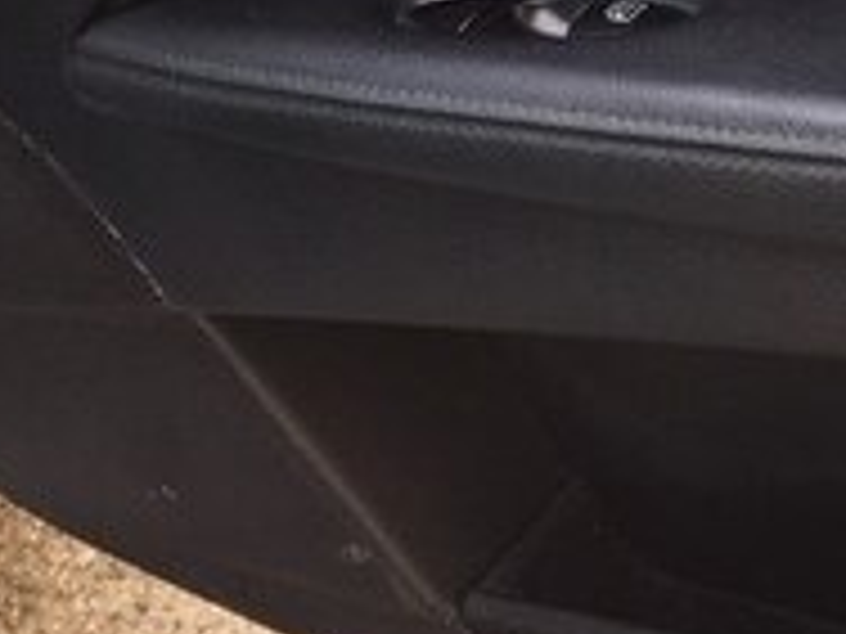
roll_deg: -5.3
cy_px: -344
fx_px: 2493
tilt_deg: -24.5
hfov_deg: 17.3
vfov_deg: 13.6
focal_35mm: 102
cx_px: 1287
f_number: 2.2
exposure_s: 1/100
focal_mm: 4.15
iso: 32
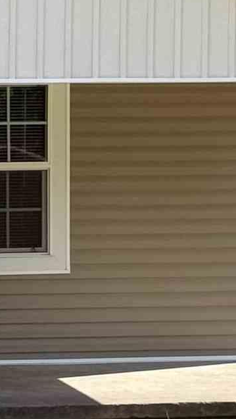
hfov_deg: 4.8
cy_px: 234
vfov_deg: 8.6
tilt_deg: -3.2
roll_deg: +0.4
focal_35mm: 252
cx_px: -120
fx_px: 2799
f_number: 1.78
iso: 100
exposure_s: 1/2667
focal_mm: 6.76
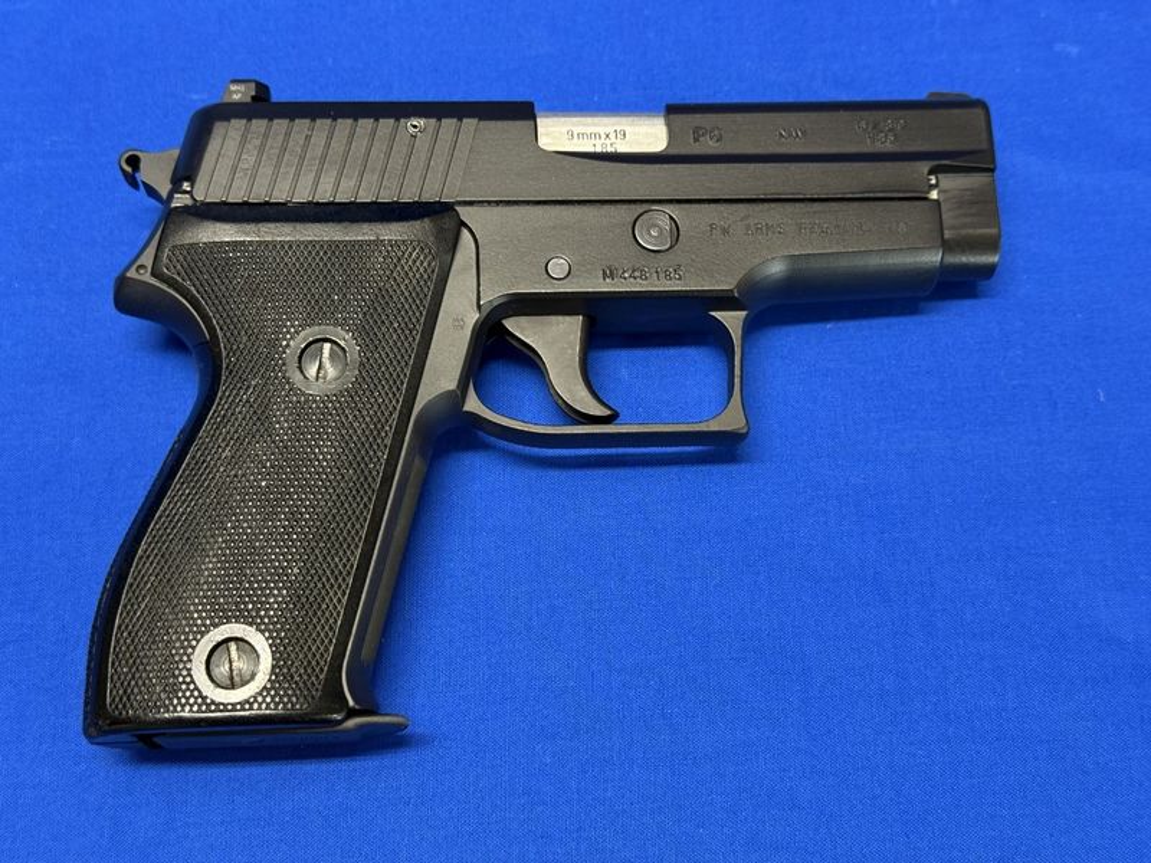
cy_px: 432
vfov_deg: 30.3
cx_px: 576
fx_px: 1596
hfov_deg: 39.7
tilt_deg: -69.1
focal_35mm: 48
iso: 200
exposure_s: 1/40
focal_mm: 6.76
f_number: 1.78
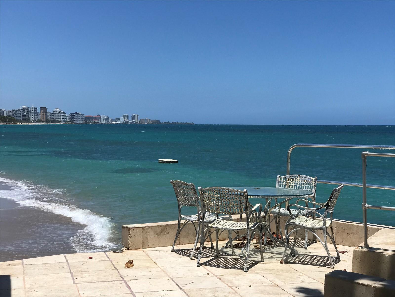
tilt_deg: -2.6
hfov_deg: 33.8
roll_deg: -1.2
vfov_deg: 25.7
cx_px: 198
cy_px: 148
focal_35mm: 57
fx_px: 650
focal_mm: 6.6
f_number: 2.8
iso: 20
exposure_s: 1/1808
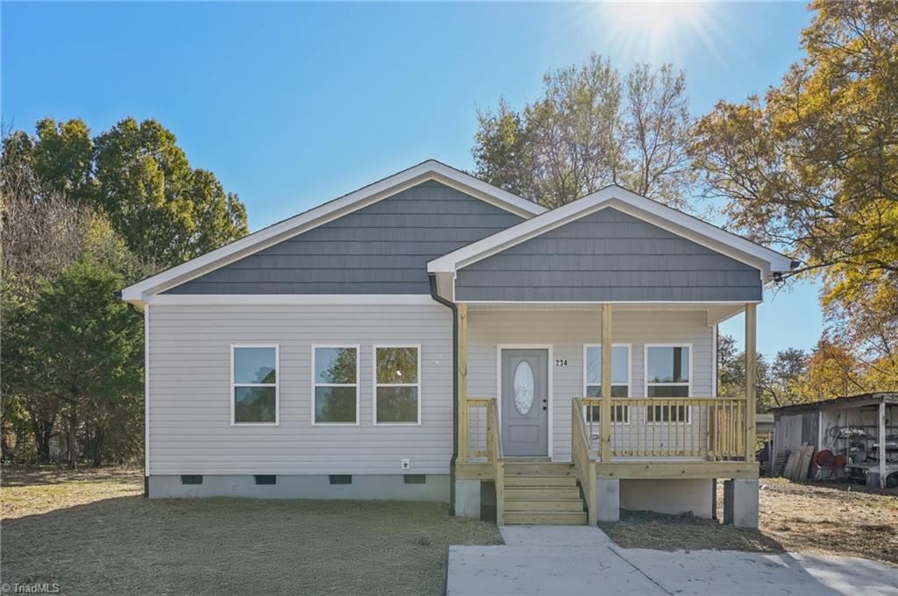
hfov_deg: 73.8
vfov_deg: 53.0
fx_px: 598
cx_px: 449
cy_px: 298
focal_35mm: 24
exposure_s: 1/250
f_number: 9
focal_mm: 24
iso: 200
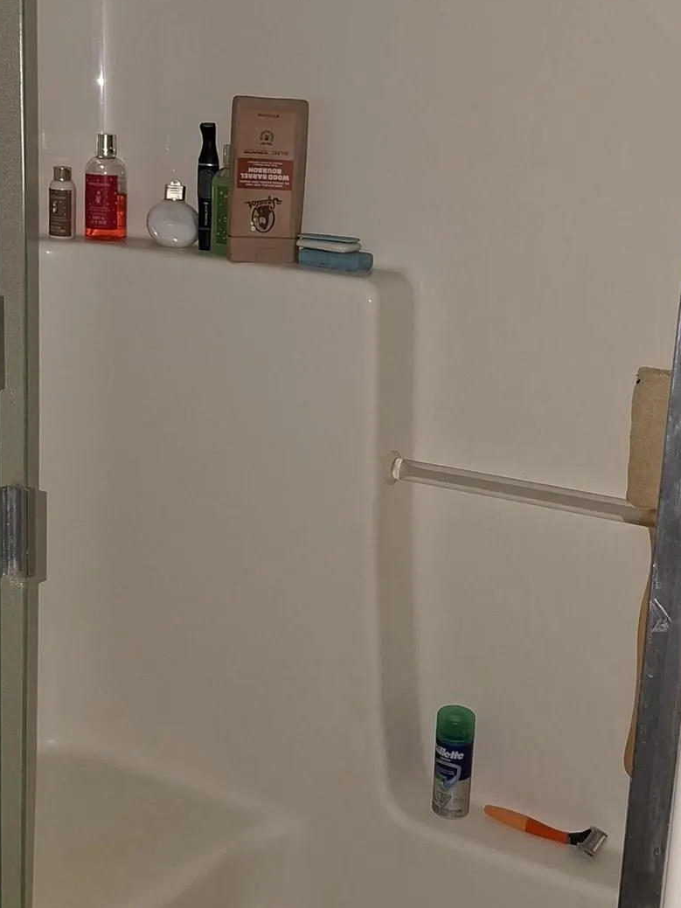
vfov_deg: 37.4
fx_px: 1338
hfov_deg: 28.5
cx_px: 282
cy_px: 393
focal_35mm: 51
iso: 250
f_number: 1.8
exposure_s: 1/60
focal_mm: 5.54
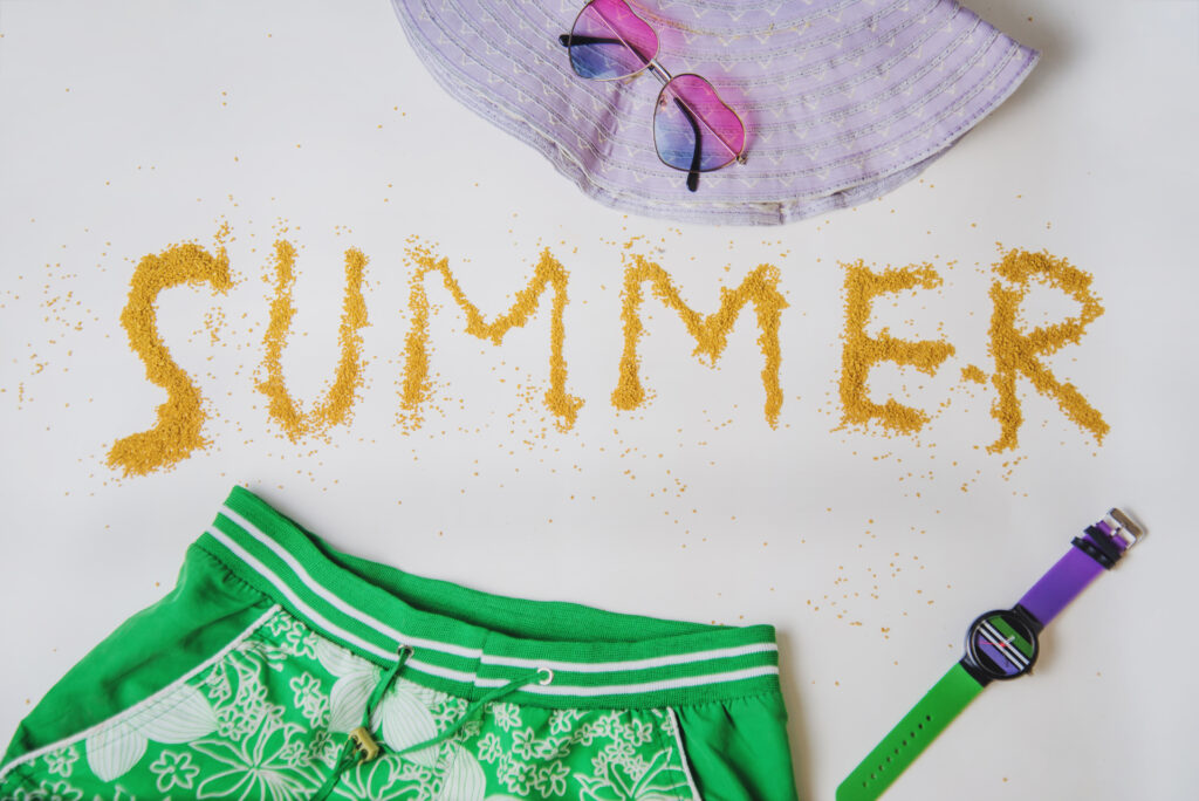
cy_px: 400
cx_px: 600
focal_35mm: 58
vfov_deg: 23.4
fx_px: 1933
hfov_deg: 34.5
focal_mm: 58
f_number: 4.5
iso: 250
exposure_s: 1/200
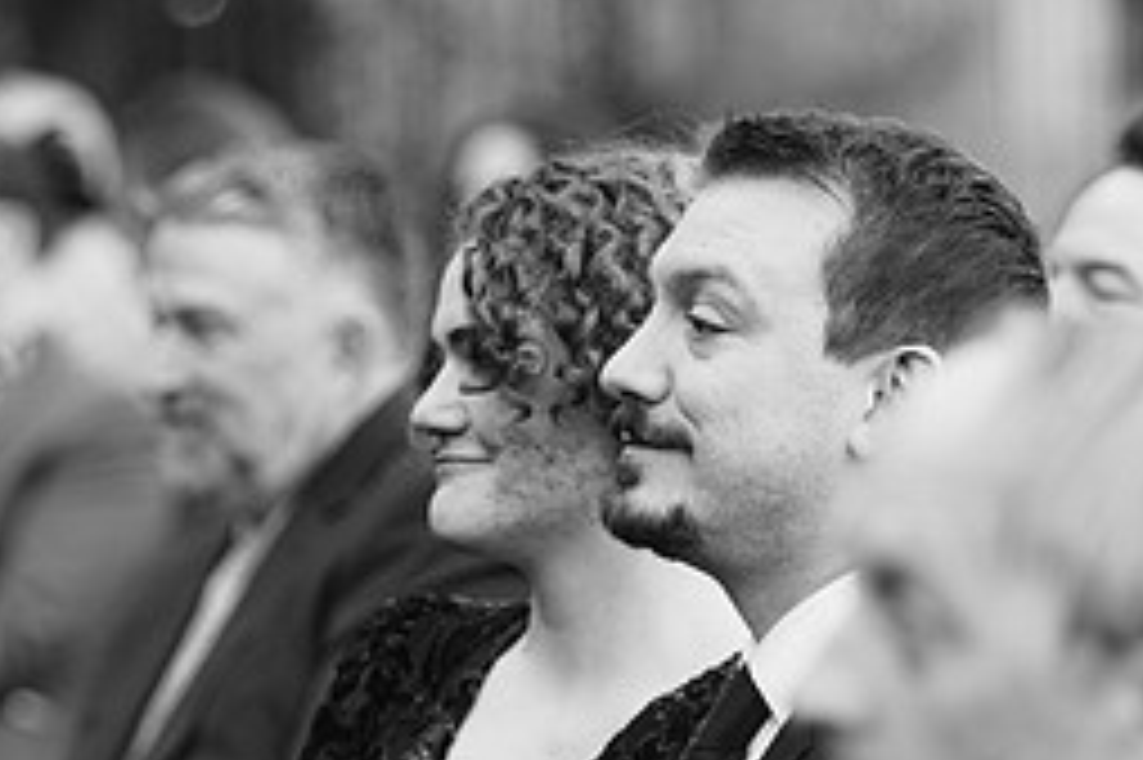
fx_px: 8884
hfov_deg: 7.4
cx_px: 698
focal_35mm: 280
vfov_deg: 4.9
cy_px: 573
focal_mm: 120
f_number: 2.8
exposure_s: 1/125
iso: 450
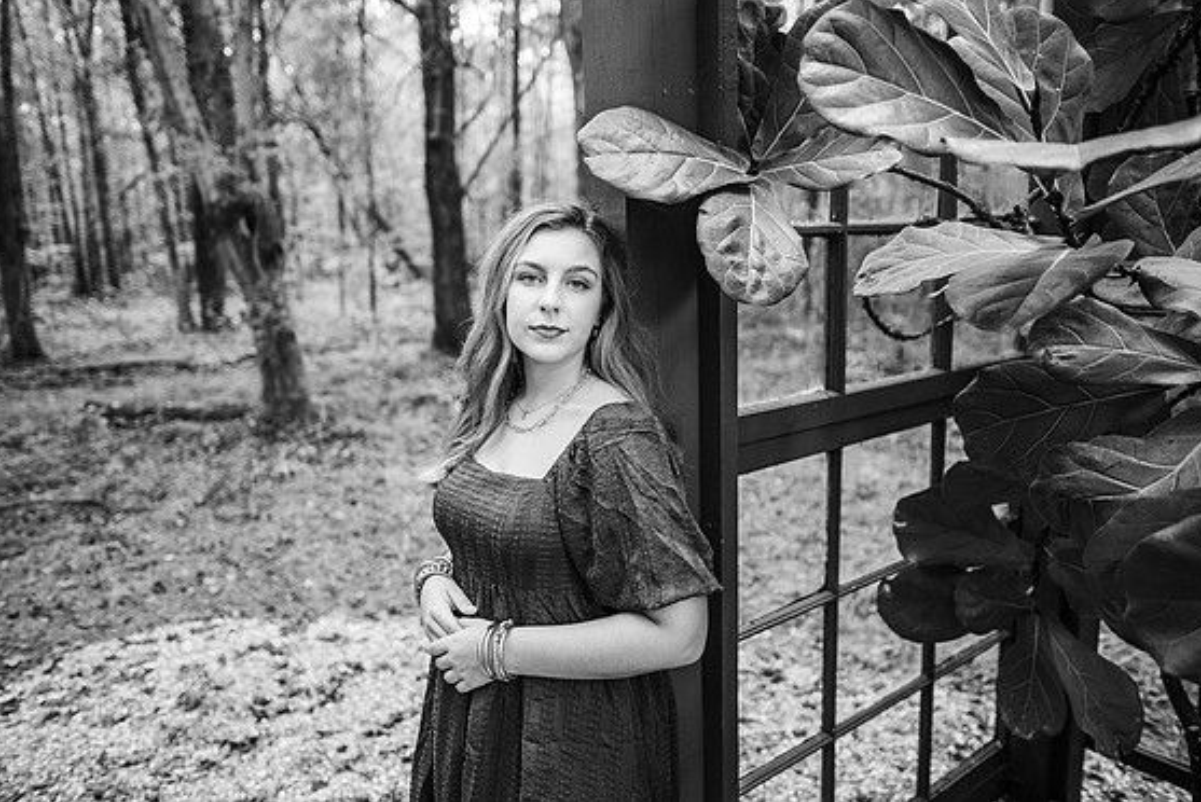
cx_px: 595
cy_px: 387
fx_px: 834
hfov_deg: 71.5
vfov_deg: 51.3
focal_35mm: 25
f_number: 2.2
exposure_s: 1/250
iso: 640
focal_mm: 24
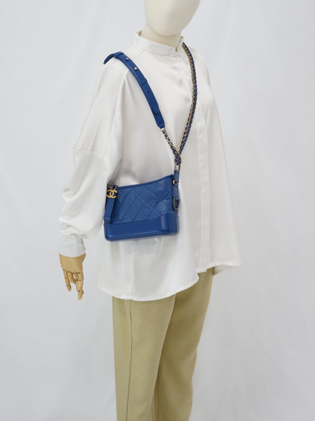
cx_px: 155
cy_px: 194
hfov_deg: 26.6
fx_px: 667
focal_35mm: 55
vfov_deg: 34.9
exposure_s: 1/8
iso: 640
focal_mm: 50
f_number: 6.3
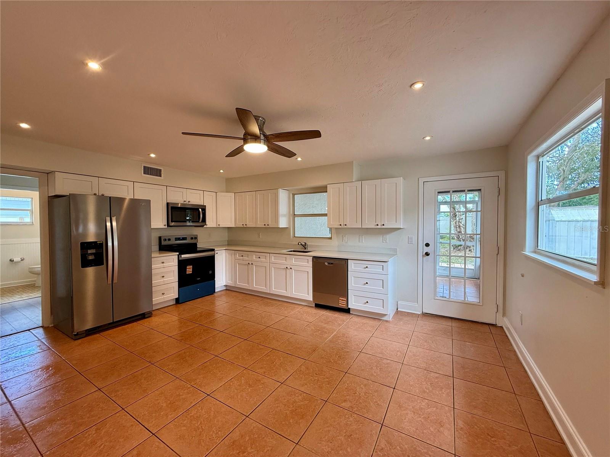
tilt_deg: -0.8
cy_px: 228
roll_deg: -0.2
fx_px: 247
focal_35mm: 14
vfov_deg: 85.7
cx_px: 305
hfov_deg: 102.1
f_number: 2.2
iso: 125
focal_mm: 2.22
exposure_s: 1/120
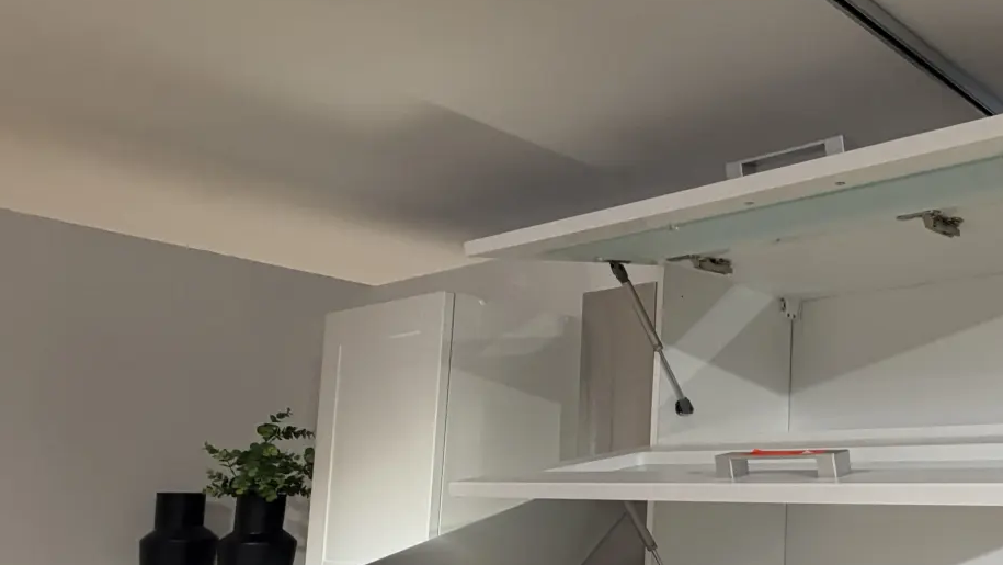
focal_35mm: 32
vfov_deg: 35.9
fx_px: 851
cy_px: 422
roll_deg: +0.0
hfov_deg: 50.0
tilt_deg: +5.3
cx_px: 995
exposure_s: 1/100
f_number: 2.2
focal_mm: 2.22
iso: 125
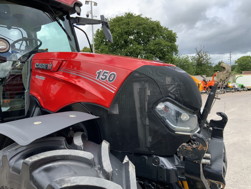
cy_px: 94
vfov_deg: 48.2
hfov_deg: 61.7
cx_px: 126
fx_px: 210
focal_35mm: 29
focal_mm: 3
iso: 16
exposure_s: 1/883
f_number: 1.8
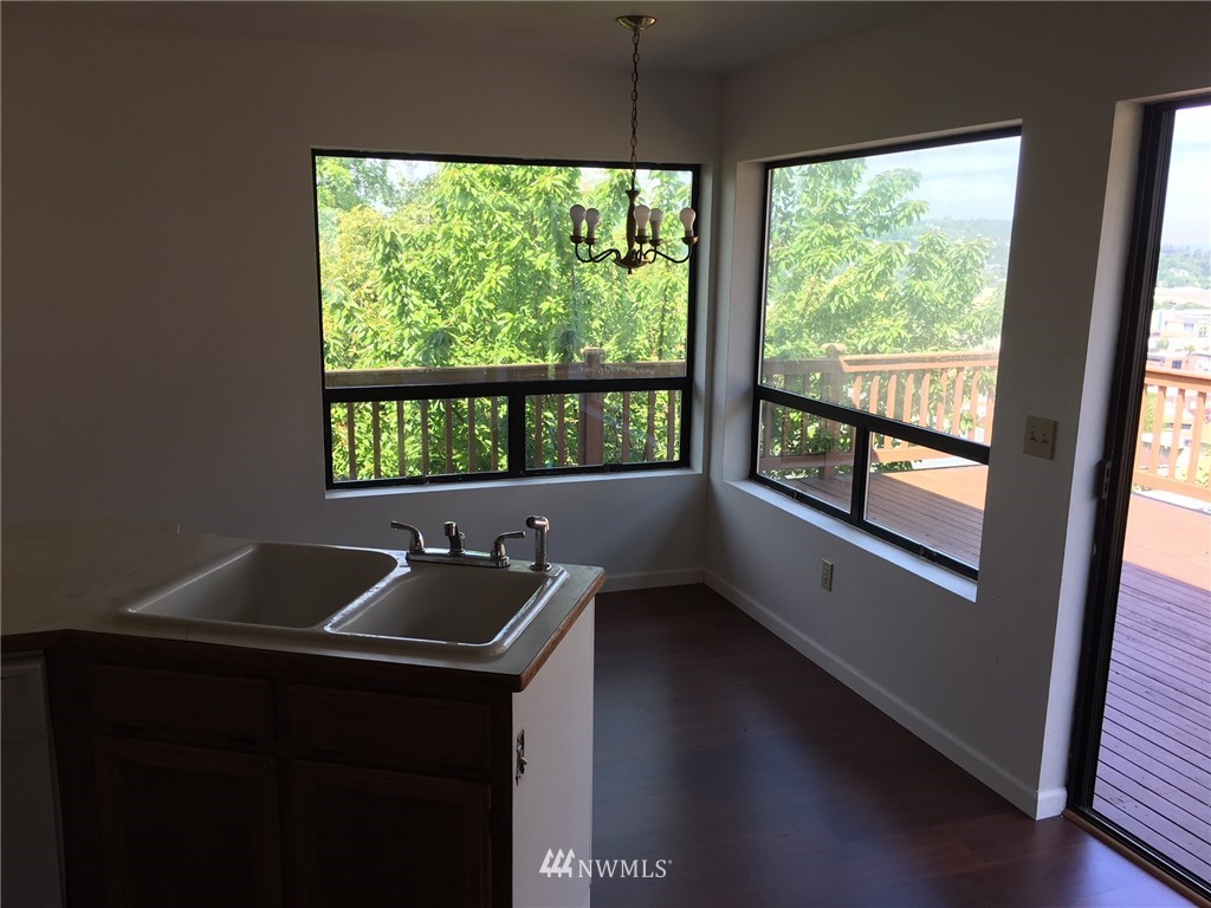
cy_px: 454
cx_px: 606
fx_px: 1015
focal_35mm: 29
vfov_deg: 48.2
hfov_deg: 61.7
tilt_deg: -11.0
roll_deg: -1.3
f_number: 2.2
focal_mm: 4.15
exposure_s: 1/181
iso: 25
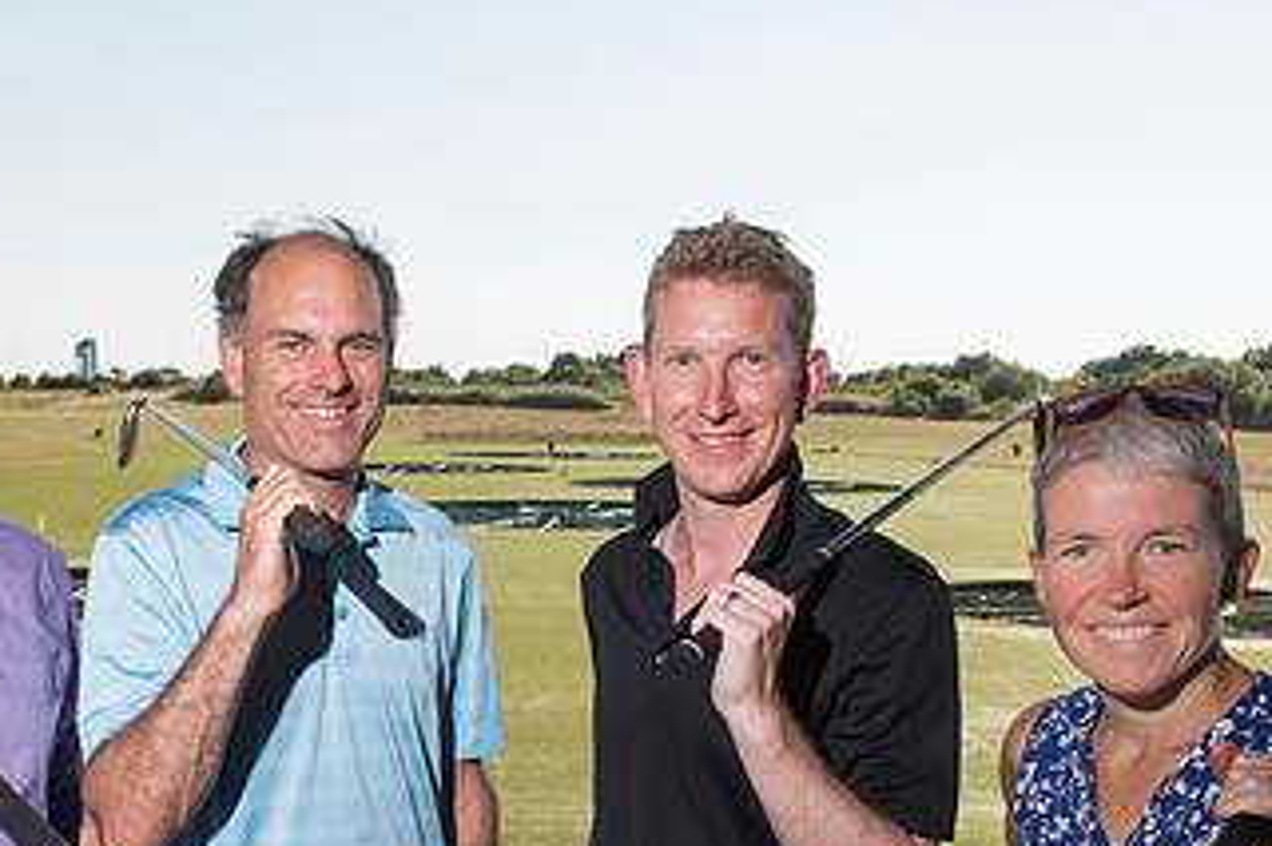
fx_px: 1730
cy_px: 749
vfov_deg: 26.6
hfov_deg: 40.0
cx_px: 453
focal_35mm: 49
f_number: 9
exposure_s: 1/250
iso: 200
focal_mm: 27
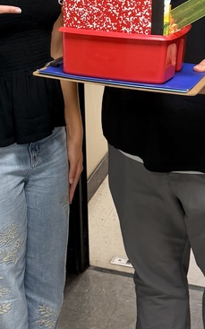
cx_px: 91
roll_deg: +1.0
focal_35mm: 71
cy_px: 27
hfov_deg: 18.3
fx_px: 635
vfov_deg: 27.8
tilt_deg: -12.7
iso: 160
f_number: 1.78
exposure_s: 1/60
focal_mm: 6.76
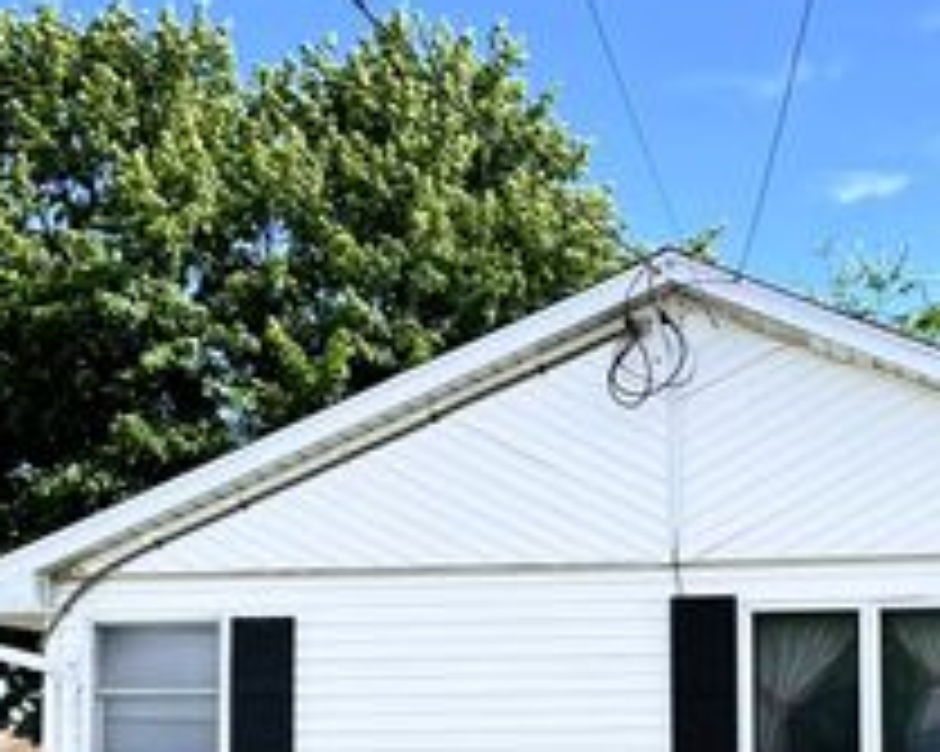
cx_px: 706
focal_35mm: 77
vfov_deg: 19.4
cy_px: 709
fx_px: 2141
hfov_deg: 24.5
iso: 50
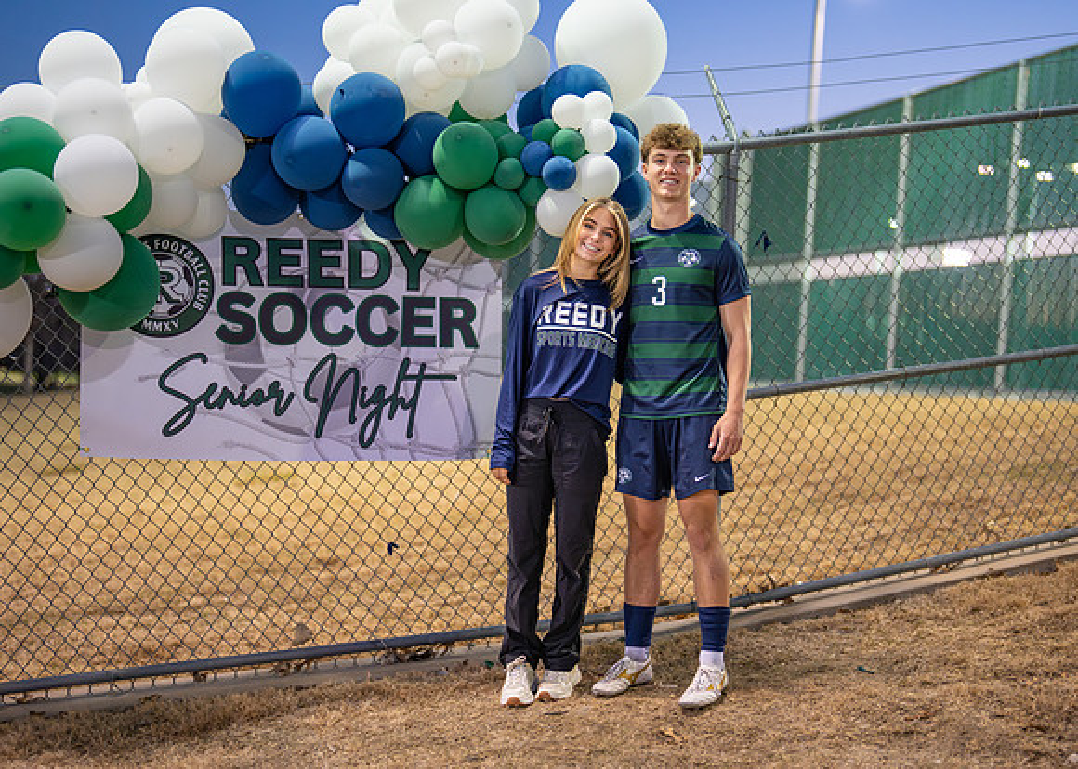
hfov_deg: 33.8
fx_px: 1774
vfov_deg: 24.5
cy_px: 407
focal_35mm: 58
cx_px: 586
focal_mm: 50
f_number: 1.2
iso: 1600
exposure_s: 1/320
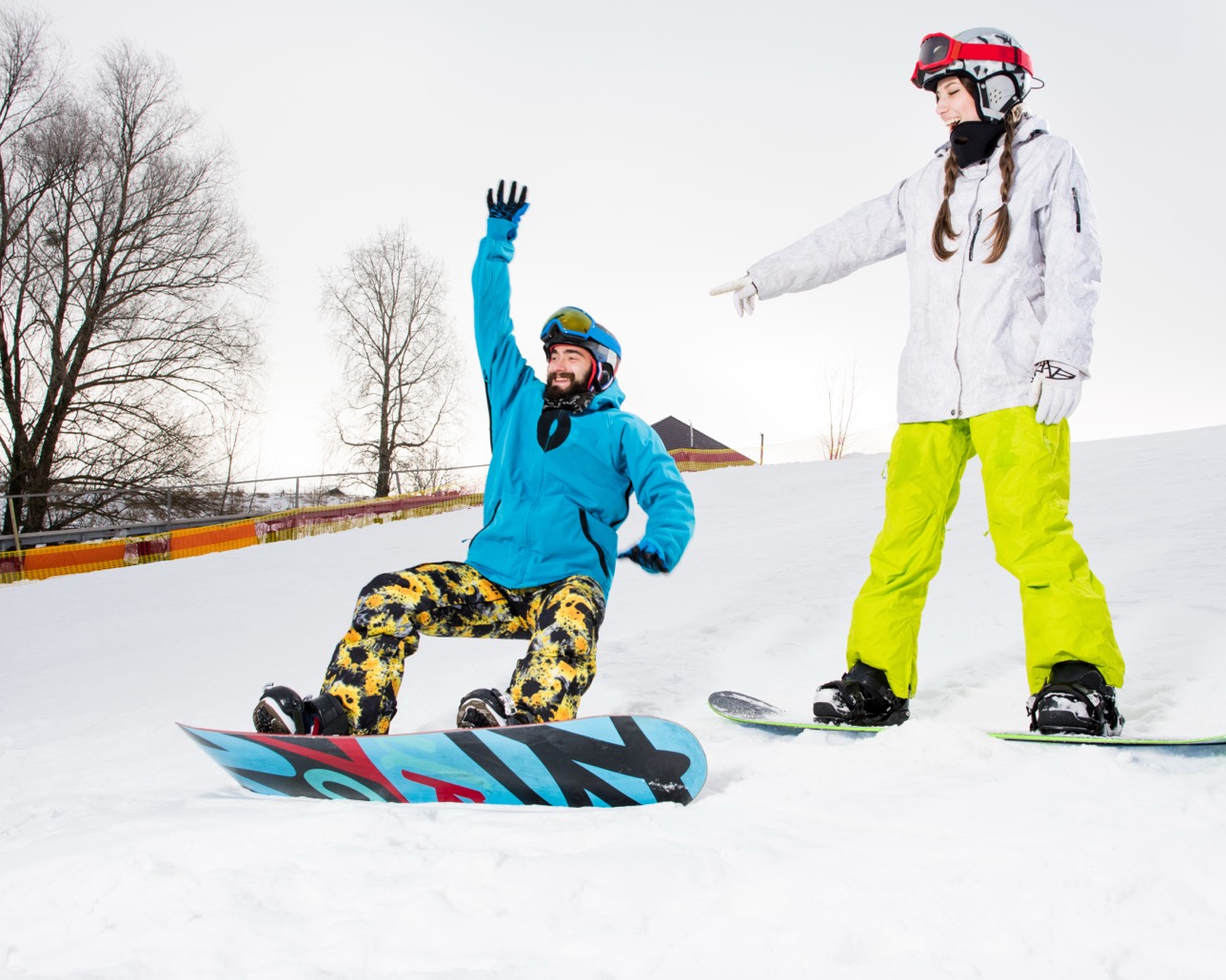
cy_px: 490
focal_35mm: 28
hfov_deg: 61.8
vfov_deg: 51.5
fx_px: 1016
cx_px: 716
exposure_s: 1/250
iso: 200
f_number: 10
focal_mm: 24
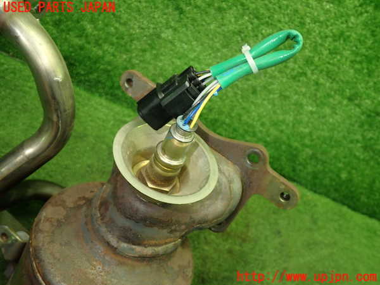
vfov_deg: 46.8
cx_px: 190
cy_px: 142
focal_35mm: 30
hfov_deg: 60.0
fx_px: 329
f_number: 2.3
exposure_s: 1/40
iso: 200
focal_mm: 5.4
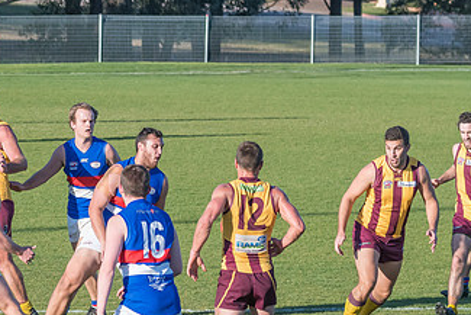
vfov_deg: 3.0
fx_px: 5968
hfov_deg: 4.5
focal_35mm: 456
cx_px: 174
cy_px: 187
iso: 800
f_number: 8
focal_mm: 150
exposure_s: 1/2000
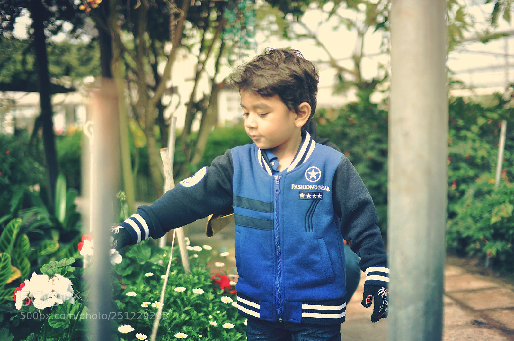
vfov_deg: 29.8
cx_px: 257
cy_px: 170
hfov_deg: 43.7
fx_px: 642
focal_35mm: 45
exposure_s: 1/1250
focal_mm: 30
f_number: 1.4
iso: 200
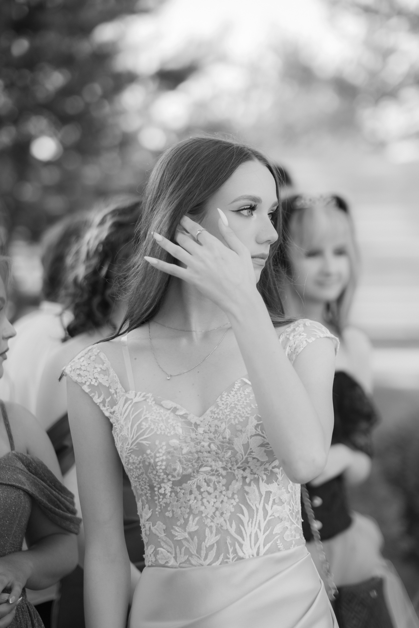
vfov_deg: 24.2
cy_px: 314
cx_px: 210
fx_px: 1466
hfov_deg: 16.3
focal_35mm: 84
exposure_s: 1/2000
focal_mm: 56
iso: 160
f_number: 1.4
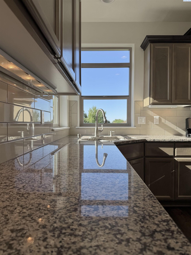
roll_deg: -0.1
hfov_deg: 56.8
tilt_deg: -2.0
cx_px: 96
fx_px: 177
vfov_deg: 71.6
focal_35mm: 24
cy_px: 128
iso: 80
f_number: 1.78
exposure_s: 1/772
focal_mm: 6.76
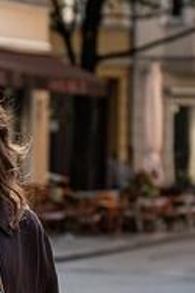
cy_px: 298
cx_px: -28
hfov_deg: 4.4
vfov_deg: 6.5
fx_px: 2556
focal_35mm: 314
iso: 200
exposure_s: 1/400
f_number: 2.8
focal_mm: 68
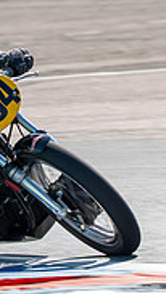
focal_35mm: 849
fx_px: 6641
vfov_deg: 2.5
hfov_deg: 1.4
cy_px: 105
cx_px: -44
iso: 160
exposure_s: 1/320
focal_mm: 200
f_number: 8
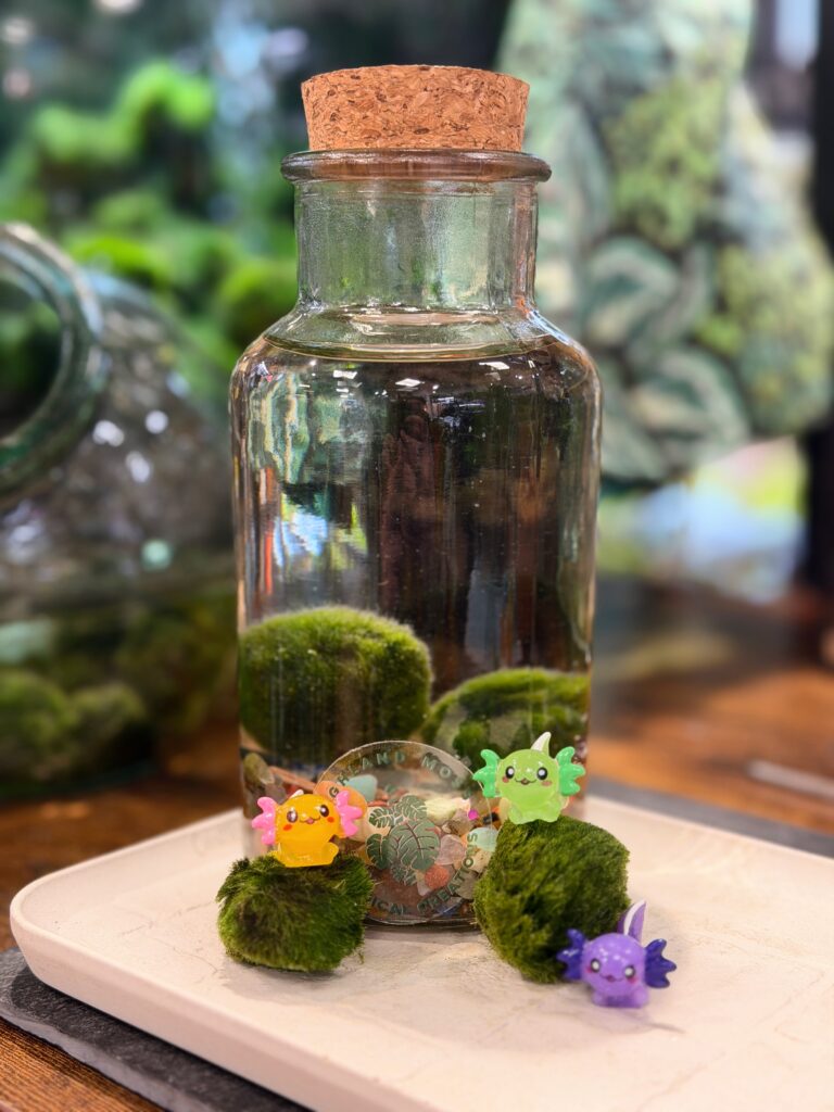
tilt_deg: -11.1
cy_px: 556
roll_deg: +0.2
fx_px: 1542
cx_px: 417
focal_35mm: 48
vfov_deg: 39.7
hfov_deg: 30.3
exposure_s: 1/50
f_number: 1.78
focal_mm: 6.76
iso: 125
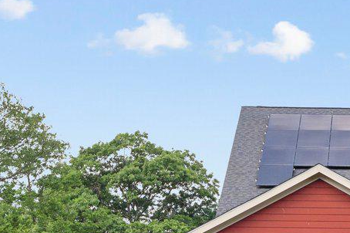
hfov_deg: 12.7
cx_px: 416
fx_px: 1535
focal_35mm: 158
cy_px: 294
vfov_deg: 8.6
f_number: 8
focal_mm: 35
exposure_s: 1/200
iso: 200
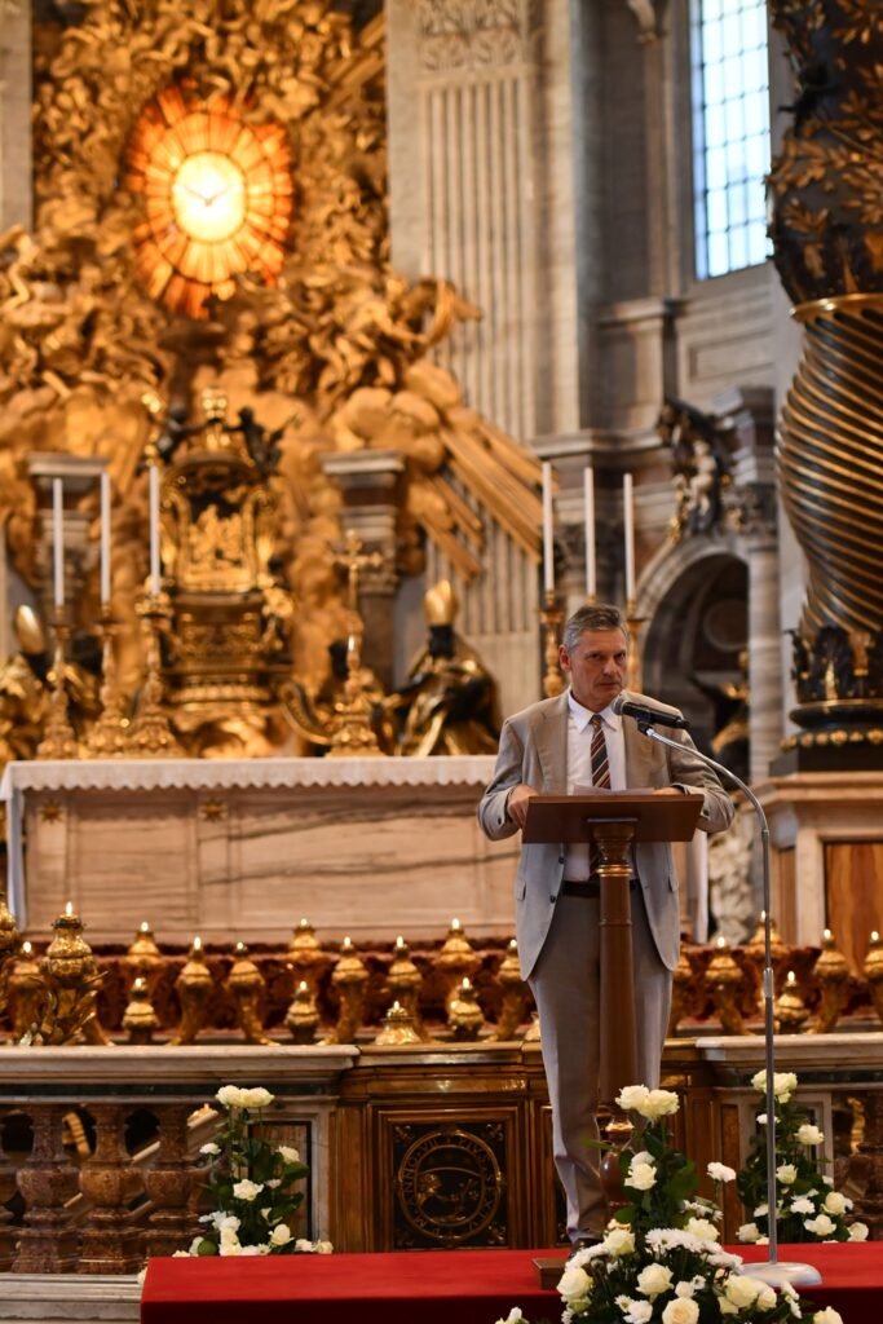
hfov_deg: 13.0
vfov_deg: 19.5
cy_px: 662
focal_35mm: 105
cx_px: 442
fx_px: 3862
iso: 900
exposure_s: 1/125
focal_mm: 70
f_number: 2.8
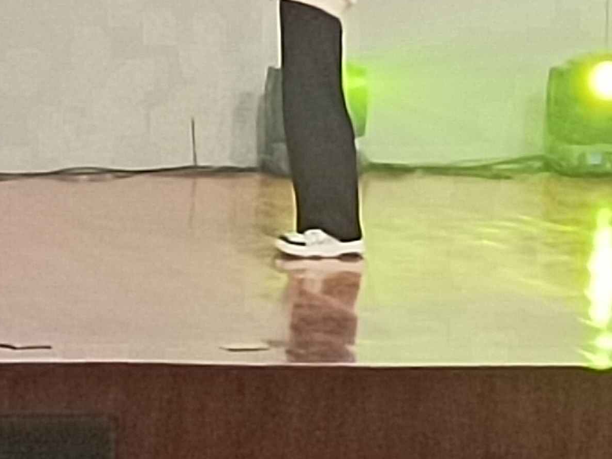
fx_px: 5993
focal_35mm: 339
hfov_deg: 5.8
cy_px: -96
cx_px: 815
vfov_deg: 4.4
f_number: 1.79
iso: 498
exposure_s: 1/120
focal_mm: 4.71
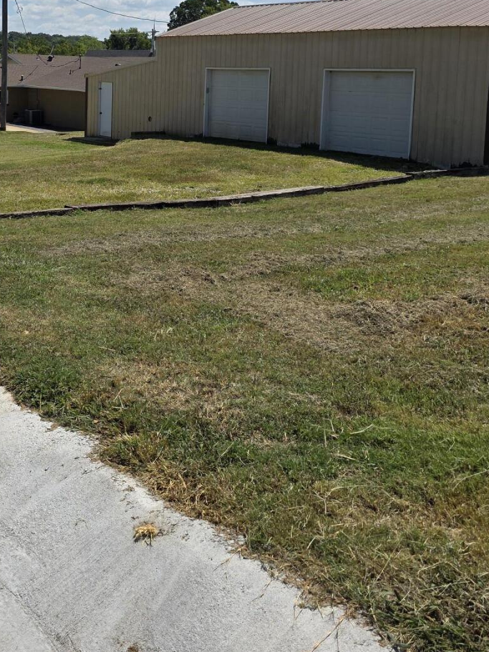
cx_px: 130
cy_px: 146
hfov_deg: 32.3
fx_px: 829
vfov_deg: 41.4
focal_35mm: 44
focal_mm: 6.3
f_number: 1.7
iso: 64
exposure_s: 1/7944
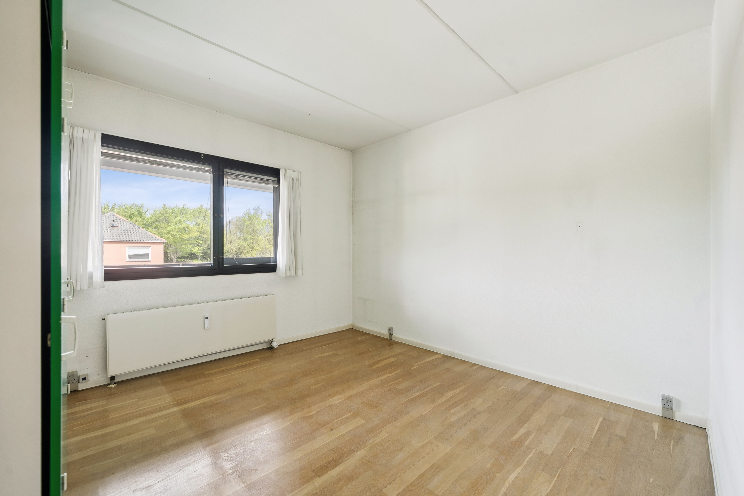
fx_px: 289
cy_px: 248
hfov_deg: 104.3
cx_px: 372
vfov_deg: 81.2
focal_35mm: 14
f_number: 5.6
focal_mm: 14
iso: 320
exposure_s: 1/30
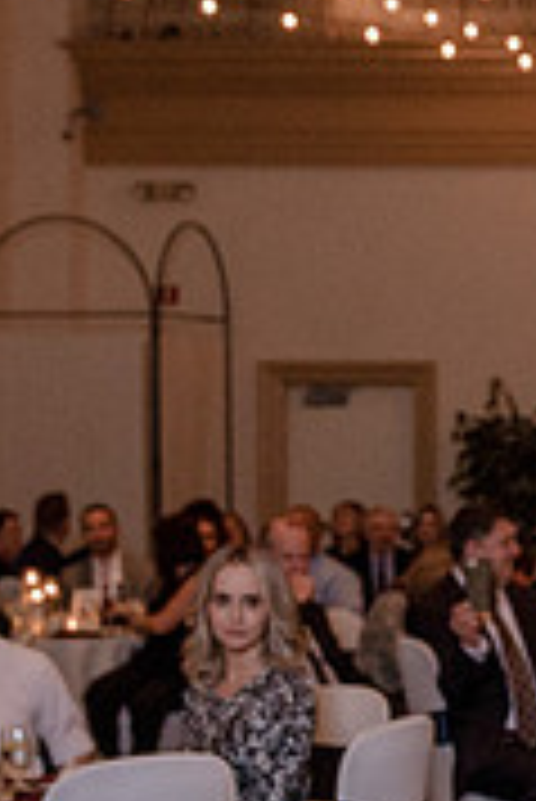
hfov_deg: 10.0
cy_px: 601
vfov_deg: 15.7
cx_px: 937
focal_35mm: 130
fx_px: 2897
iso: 2000
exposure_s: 1/250
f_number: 4
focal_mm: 34
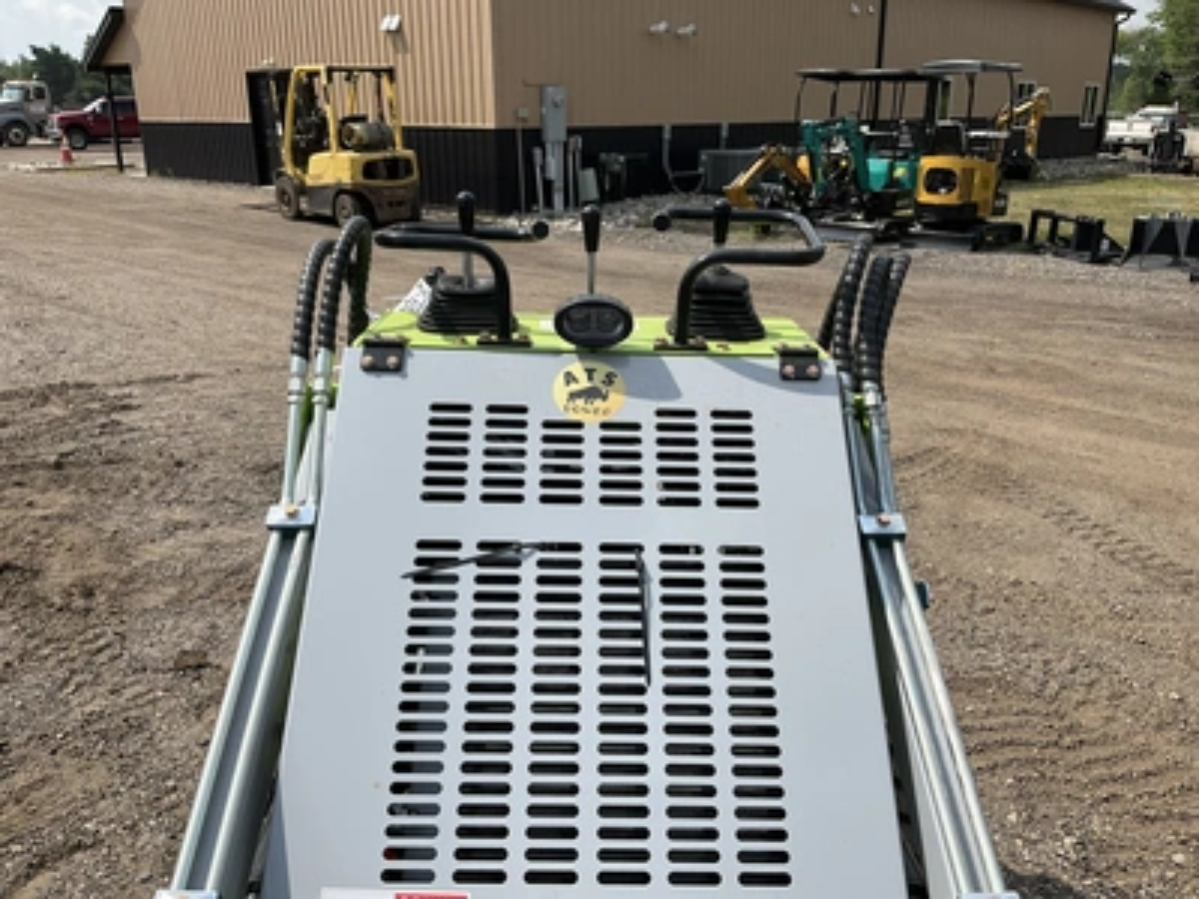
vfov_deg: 48.2
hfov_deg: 61.7
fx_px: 1004
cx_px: 600
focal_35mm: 29
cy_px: 450
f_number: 1.8
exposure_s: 1/2538
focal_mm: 3
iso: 25
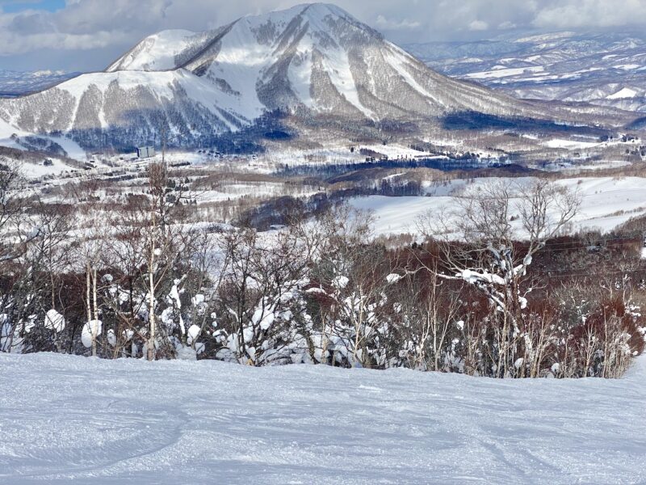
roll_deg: +3.8
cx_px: 323
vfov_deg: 28.0
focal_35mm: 52
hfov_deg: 36.8
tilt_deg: -13.8
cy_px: 242
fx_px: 970
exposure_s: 1/5319
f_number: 2
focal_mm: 6
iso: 20
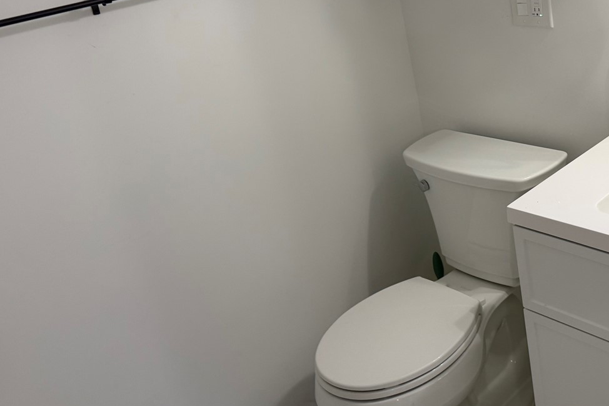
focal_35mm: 41
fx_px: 693
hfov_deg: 45.2
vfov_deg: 32.1
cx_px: 480
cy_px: 109
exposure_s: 1/60
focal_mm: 6.76
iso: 250
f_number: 1.78
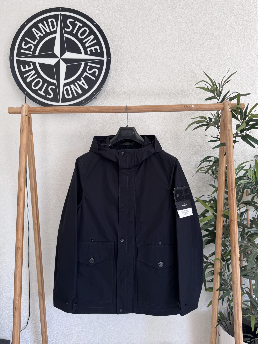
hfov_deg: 56.8
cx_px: 129
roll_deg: +0.5
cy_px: 172
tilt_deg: -0.5
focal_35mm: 24
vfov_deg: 71.6
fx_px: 239
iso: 100
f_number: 1.78
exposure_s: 1/121
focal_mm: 6.76
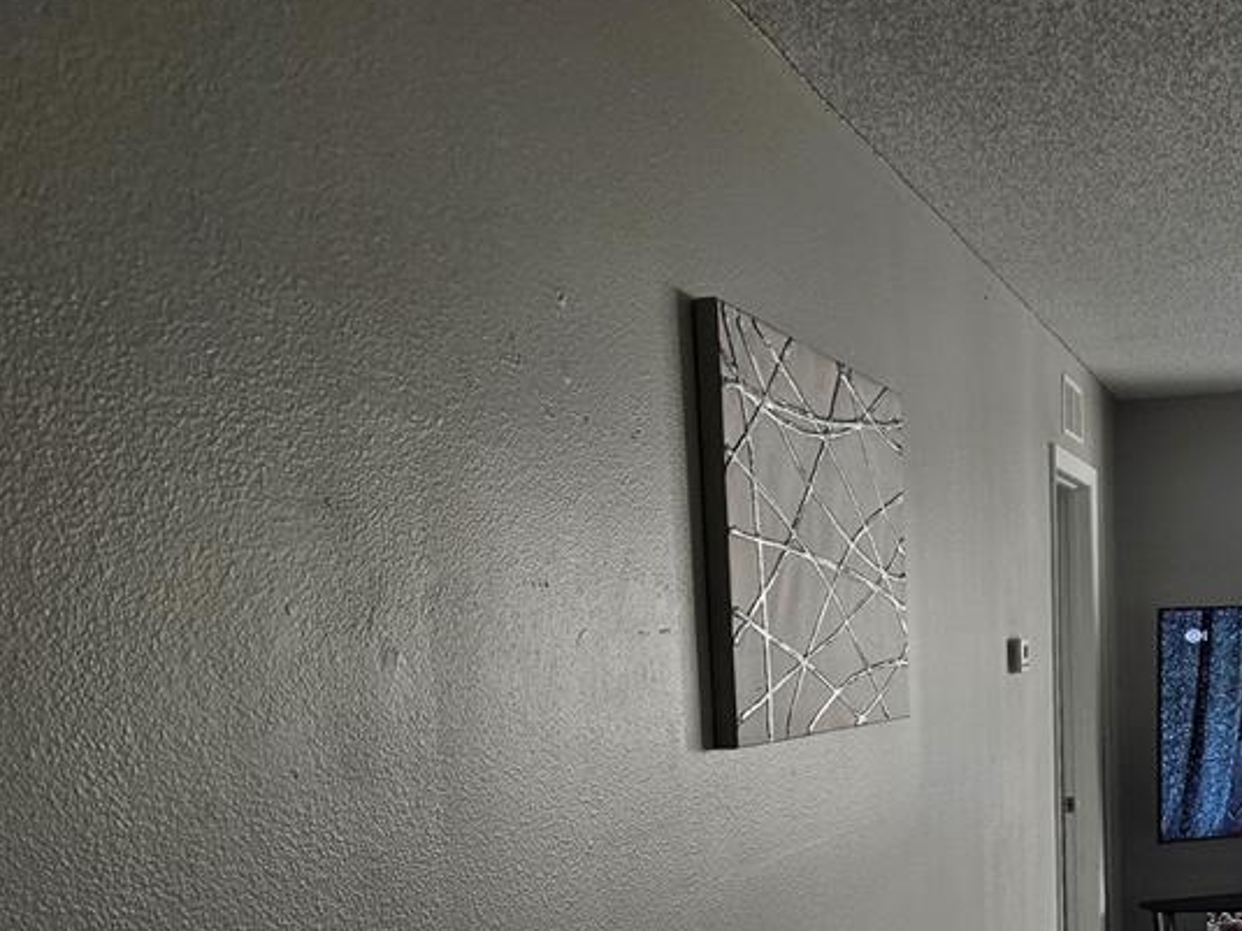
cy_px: 838
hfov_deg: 42.0
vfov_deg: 31.3
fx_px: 1578
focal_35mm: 44
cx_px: 891
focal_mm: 5.4
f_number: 1.8
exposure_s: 1/120
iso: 160
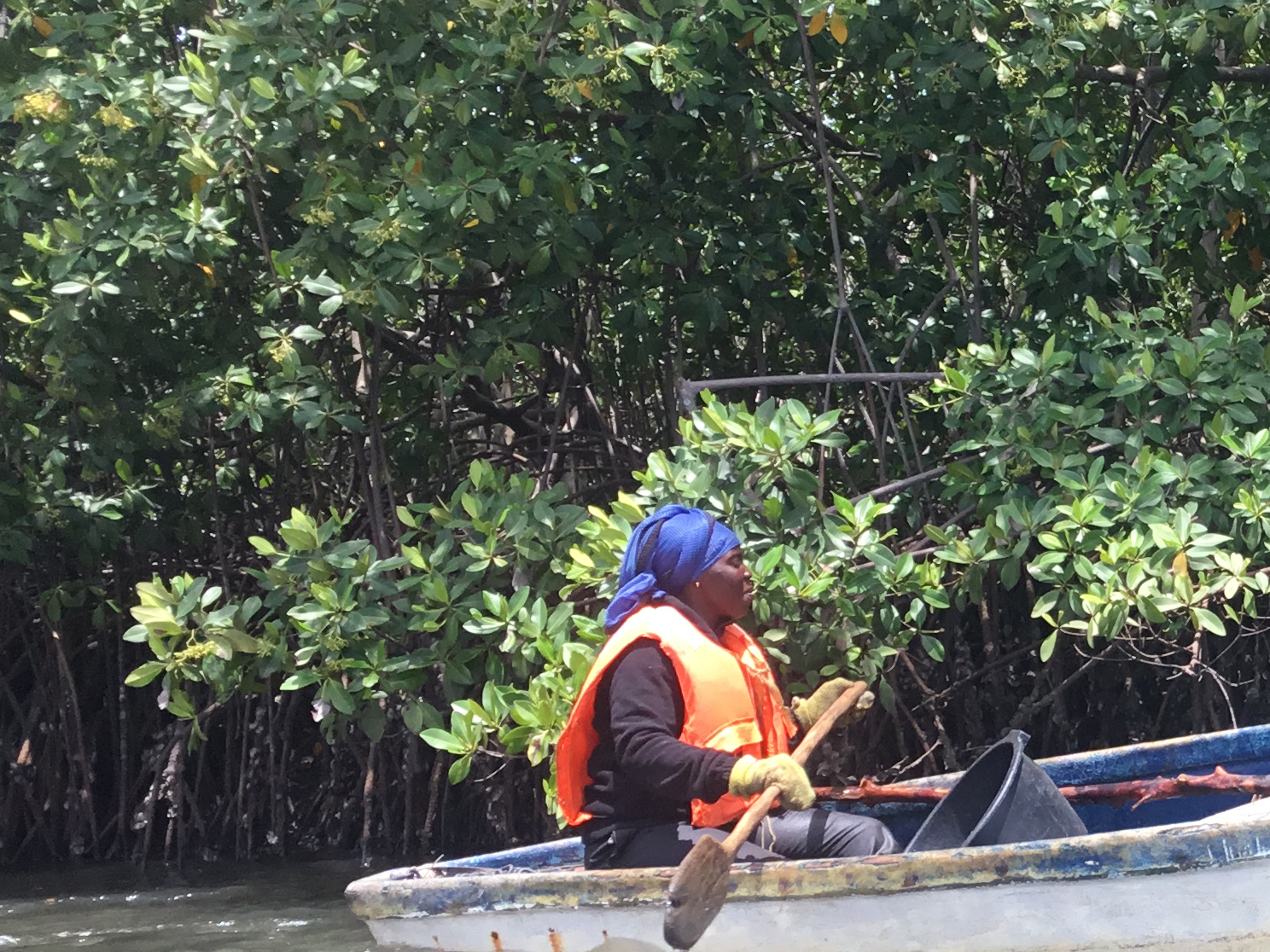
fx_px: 2495
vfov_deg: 21.5
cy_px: 665
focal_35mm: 68
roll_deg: +3.4
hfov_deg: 26.7
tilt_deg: +0.7
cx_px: 1328
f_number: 2.4
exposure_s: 1/399
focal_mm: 3.3
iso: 25
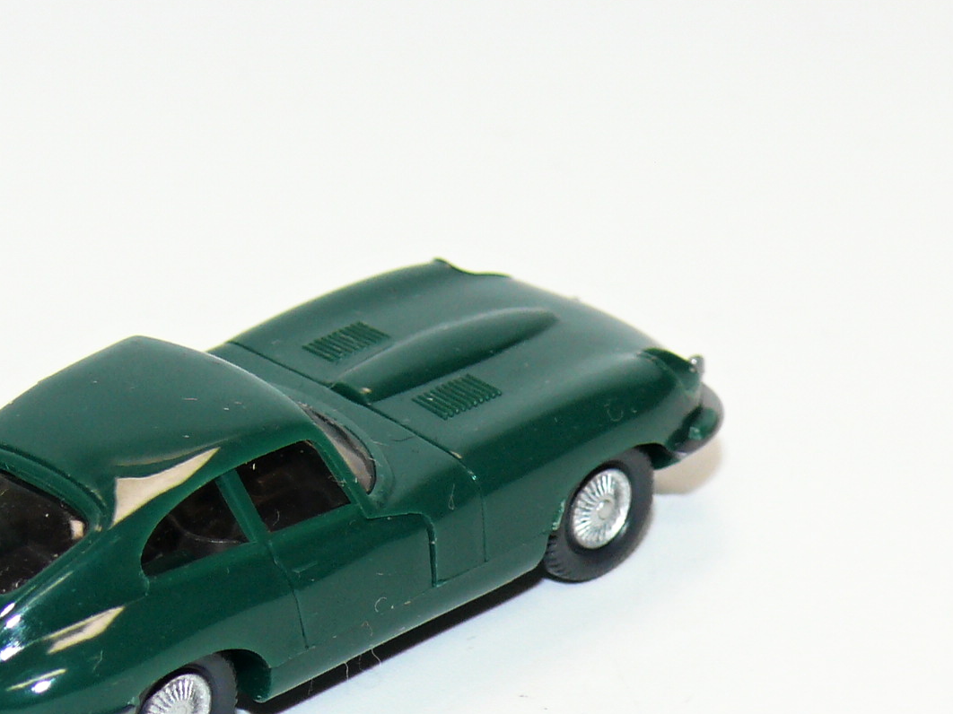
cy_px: 439
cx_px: 280
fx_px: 6055
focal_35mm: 220
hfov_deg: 9.0
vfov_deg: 6.7
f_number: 4
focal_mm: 17.4
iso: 100
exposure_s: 1/30
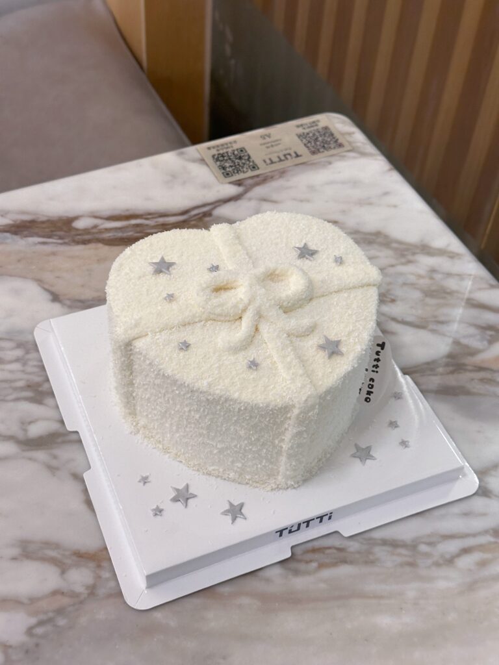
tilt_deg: -47.8
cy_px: 332
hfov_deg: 30.3
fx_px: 923
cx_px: 250
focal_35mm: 48
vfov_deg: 39.7
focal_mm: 6.86
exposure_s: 1/50
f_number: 1.78
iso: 160
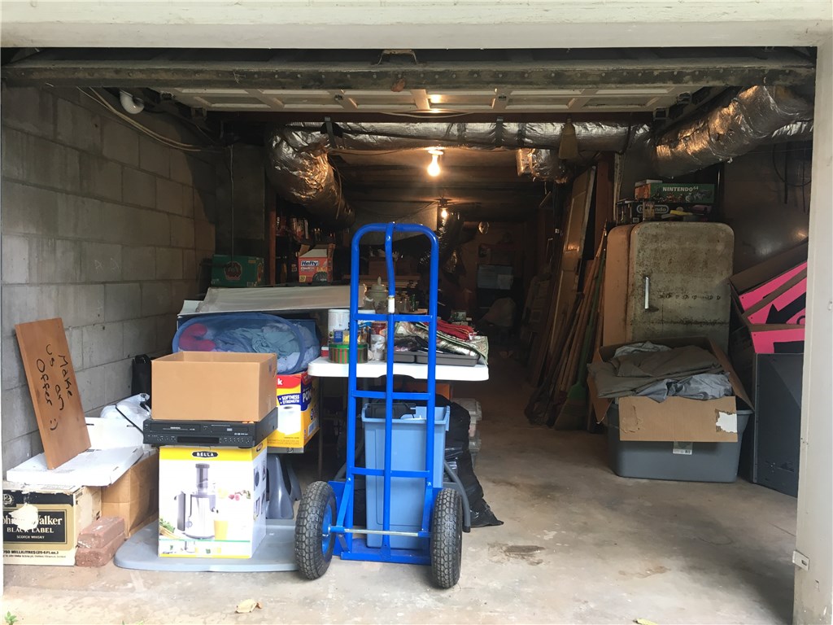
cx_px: 416
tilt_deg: -2.3
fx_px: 698
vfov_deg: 48.2
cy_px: 312
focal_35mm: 29
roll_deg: -0.2
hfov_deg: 61.7
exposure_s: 1/30
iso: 32
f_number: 2.2
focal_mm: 4.15
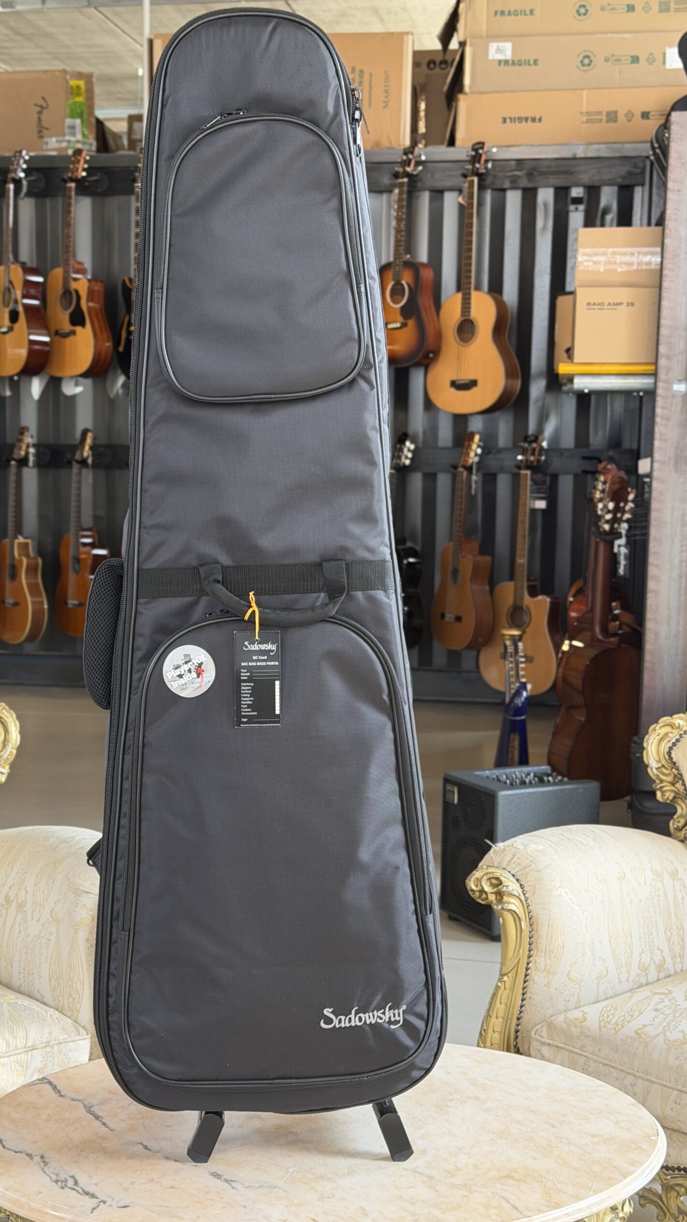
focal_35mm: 53
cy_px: 603
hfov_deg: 22.6
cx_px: 263
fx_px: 1716
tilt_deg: -6.3
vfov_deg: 39.2
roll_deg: -0.6
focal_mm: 6.76
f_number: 1.78
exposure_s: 1/76
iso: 100
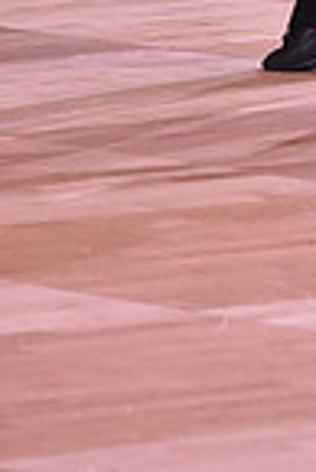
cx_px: 601
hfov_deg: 1.7
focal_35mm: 799
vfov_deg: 2.6
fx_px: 10494
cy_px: -439
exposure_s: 1/250
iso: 2000
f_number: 5.6
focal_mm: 200
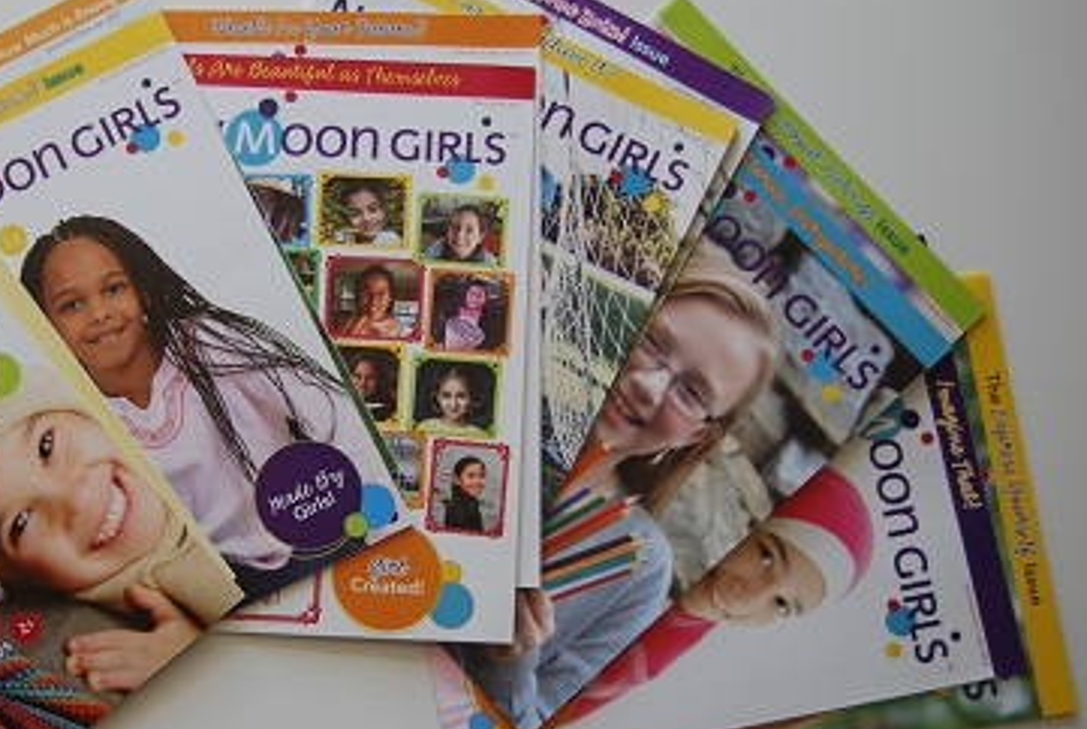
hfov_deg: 28.2
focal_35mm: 71
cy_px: 392
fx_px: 2140
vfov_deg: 19.3
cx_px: 301
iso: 200
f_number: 4.5
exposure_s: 1/40
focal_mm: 31
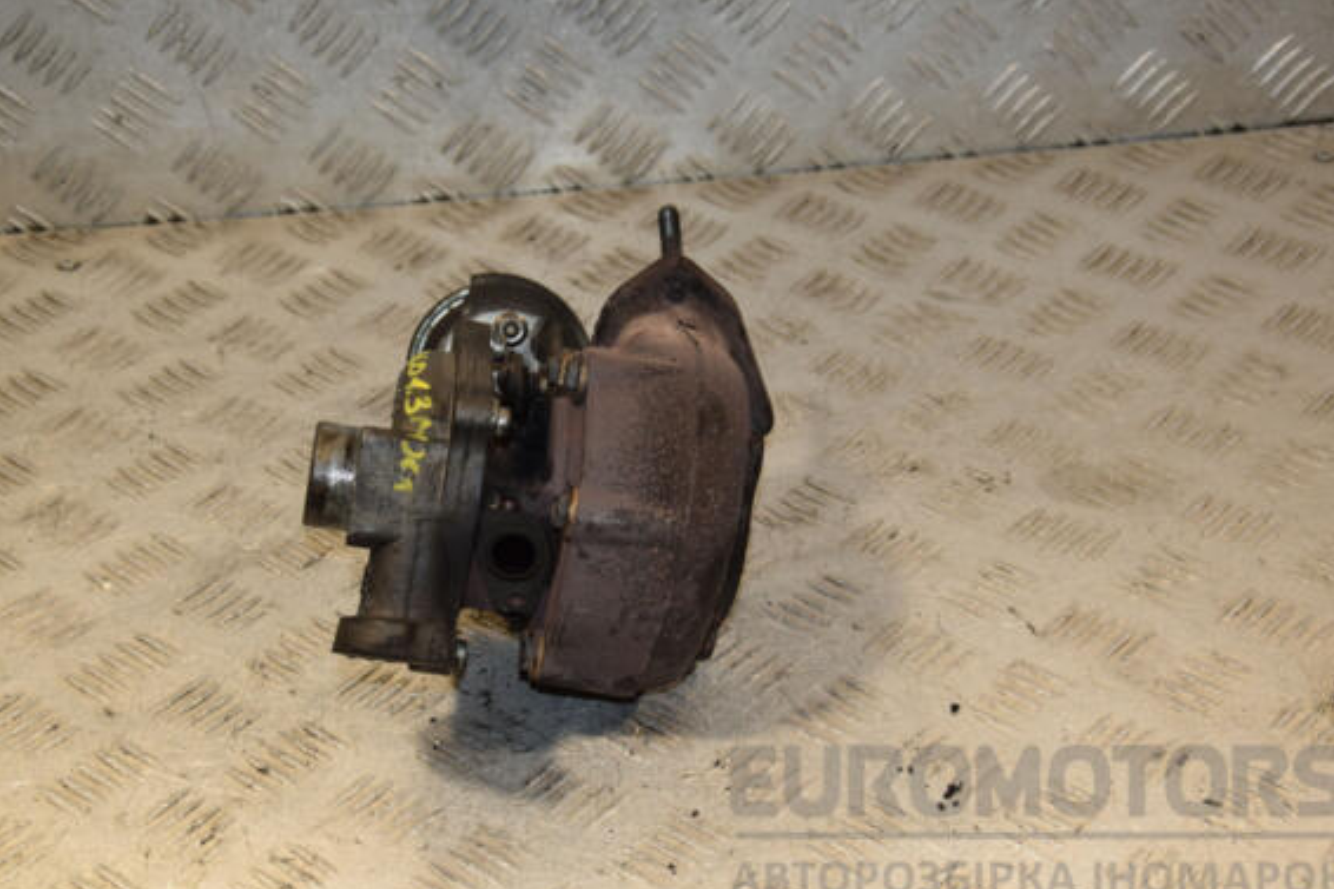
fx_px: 2650
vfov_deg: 19.0
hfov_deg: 28.3
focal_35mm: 72
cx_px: 686
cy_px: 467
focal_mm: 45
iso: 800
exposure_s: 1/200
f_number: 7.1
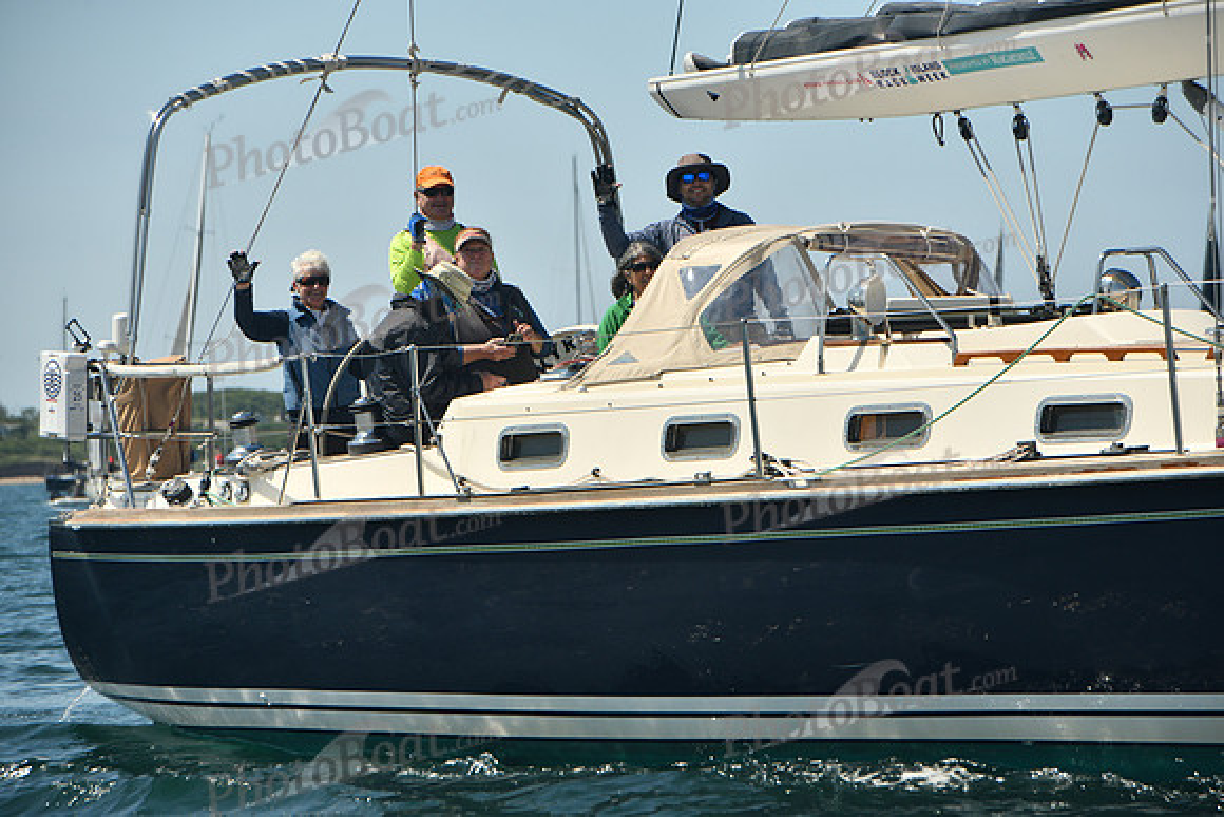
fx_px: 6801
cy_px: 408
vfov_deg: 6.9
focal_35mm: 200
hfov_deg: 10.3
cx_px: 612
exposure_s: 1/640
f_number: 8
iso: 320
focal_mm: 200
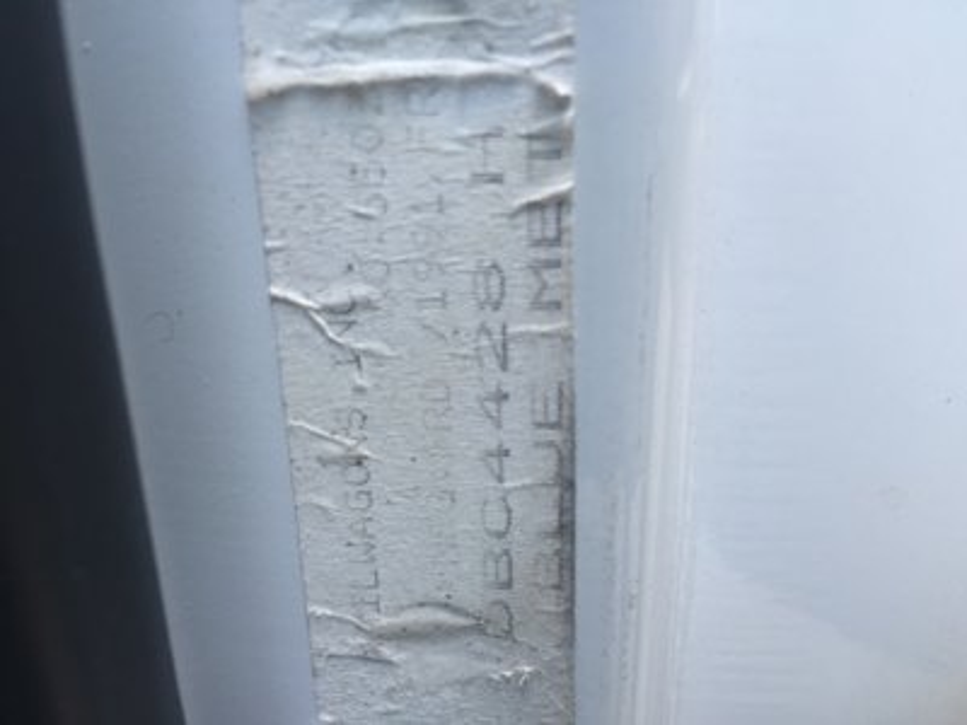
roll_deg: +0.4
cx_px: 484
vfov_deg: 48.2
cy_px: 362
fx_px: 810
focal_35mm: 29
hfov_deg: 61.7
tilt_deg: -18.9
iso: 32
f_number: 2.2
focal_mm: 4.15
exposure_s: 1/181
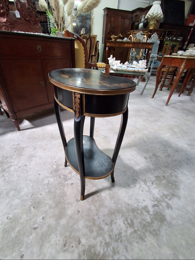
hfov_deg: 78.1
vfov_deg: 94.5
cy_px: 130
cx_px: 98
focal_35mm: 16
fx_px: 120
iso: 320
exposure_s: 1/50
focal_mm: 1.64
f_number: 2.2
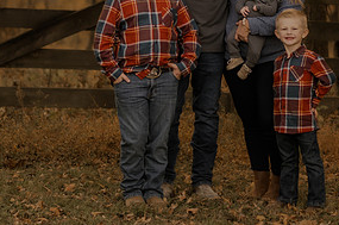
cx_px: 174
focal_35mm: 273
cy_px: 36
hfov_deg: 7.6
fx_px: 2566
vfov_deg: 5.0
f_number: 1.4
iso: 200
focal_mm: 85
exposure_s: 1/400
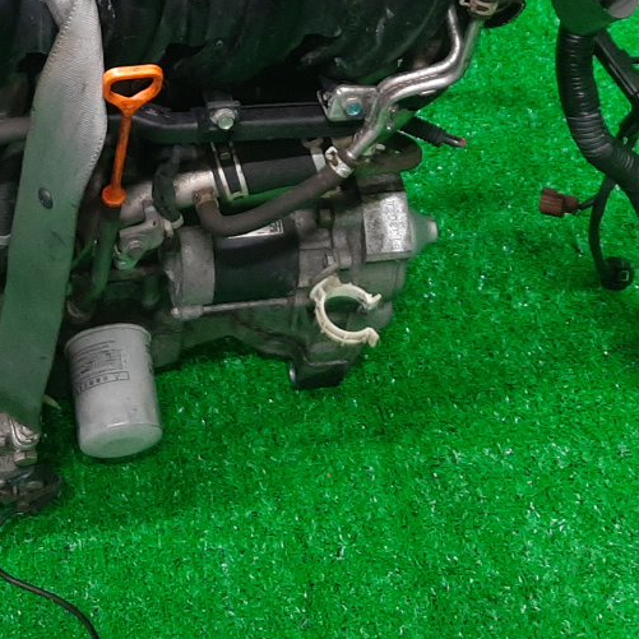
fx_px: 1378
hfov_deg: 25.8
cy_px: 31
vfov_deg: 25.1
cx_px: 172
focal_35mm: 66
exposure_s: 1/50
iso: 208
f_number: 1.7
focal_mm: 3.93
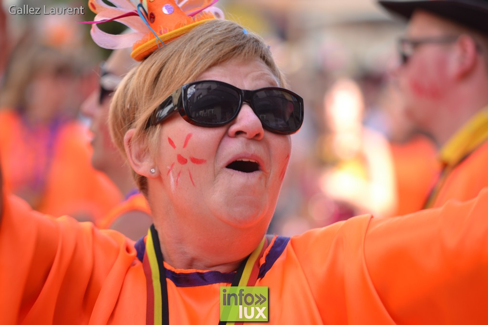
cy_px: 162
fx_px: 2277
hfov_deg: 12.2
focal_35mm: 168
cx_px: 244
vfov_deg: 8.2
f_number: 2.8
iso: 100
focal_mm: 112
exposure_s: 1/200
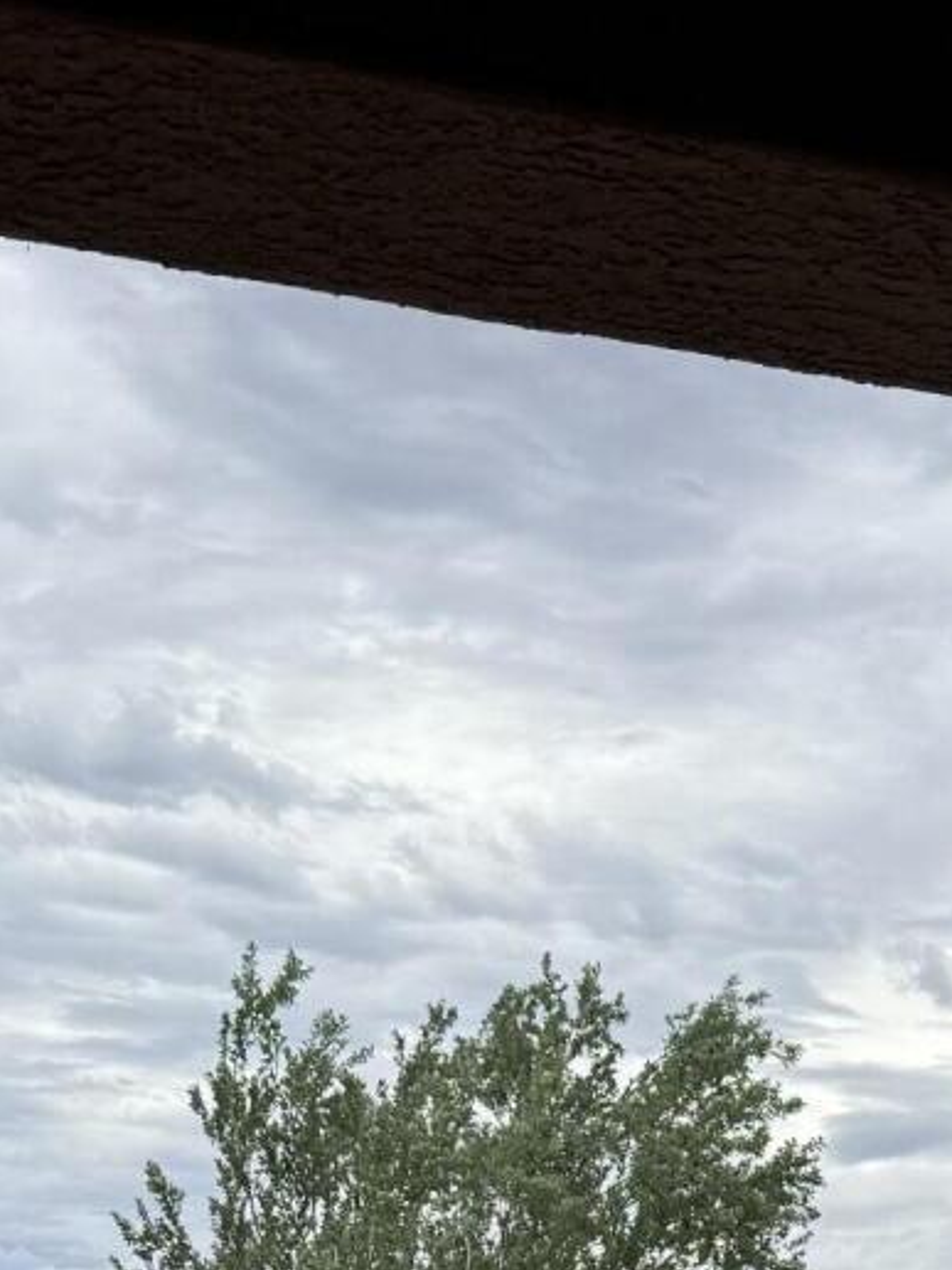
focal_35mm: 93
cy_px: 2318
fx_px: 3410
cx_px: 699
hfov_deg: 15.8
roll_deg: -0.7
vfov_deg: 17.1
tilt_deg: -11.2
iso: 80
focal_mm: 6.76
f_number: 1.78
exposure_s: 1/3597
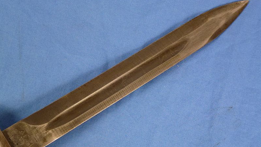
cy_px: 87
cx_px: 130
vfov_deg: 21.1
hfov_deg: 36.6
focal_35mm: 57
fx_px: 394
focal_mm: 9.4
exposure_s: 1/80
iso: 320
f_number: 4.3
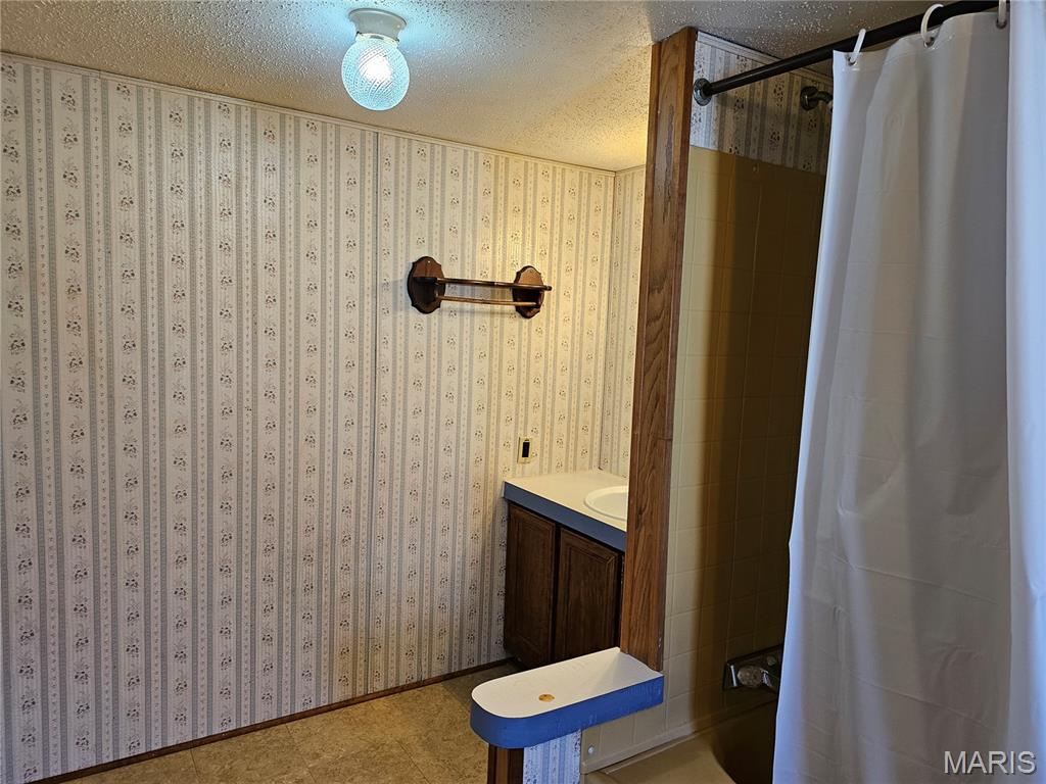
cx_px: 523
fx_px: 695
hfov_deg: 73.9
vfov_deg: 58.9
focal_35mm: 23
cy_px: 392
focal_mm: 6.3
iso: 200
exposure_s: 1/120
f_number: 1.7
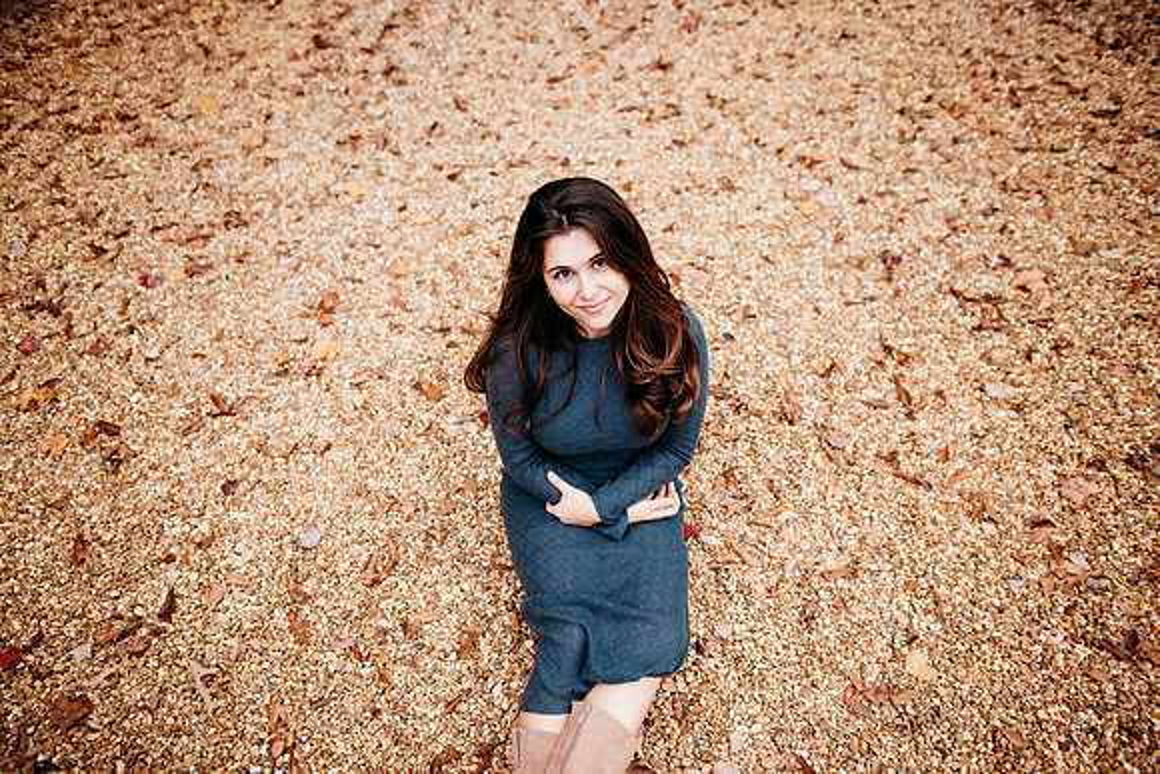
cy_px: 387
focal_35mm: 24
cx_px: 580
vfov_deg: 53.2
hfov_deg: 73.7
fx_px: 773
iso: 100
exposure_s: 1/500
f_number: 2.2
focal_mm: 24
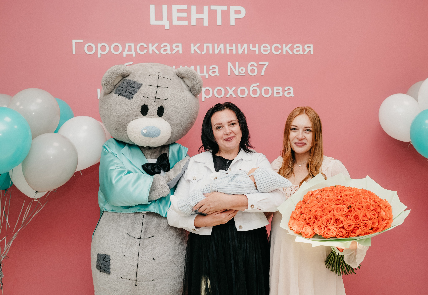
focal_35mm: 39
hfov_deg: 48.8
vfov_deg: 34.8
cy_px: 139
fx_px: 471
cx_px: 235
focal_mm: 35
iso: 640
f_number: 4
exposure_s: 1/160
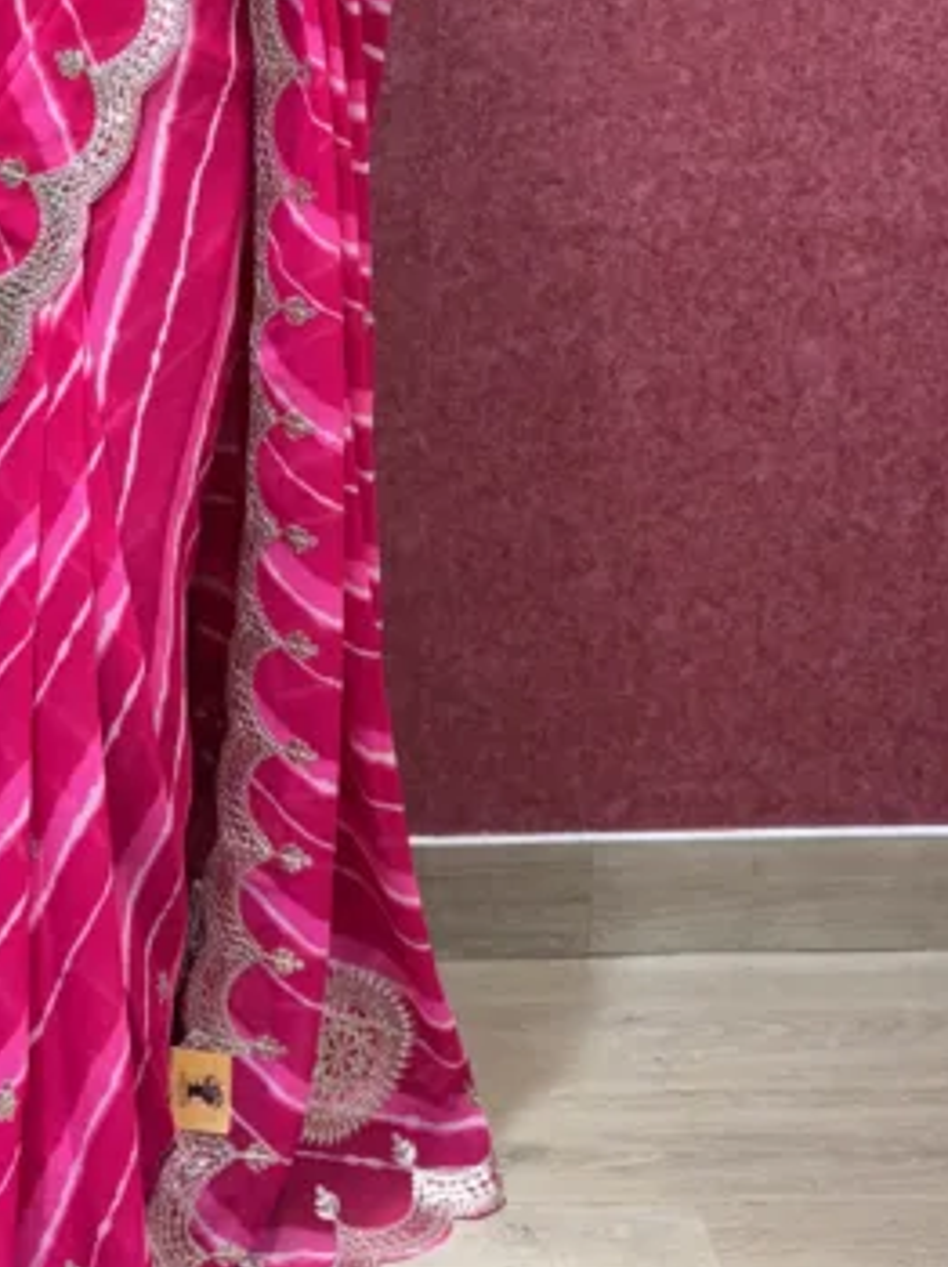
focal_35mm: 67
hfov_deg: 21.2
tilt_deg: -11.9
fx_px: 2449
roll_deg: +0.0
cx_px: 22
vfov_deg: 27.5
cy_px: 31
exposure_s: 1/127
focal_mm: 5.96
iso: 32
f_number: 1.6
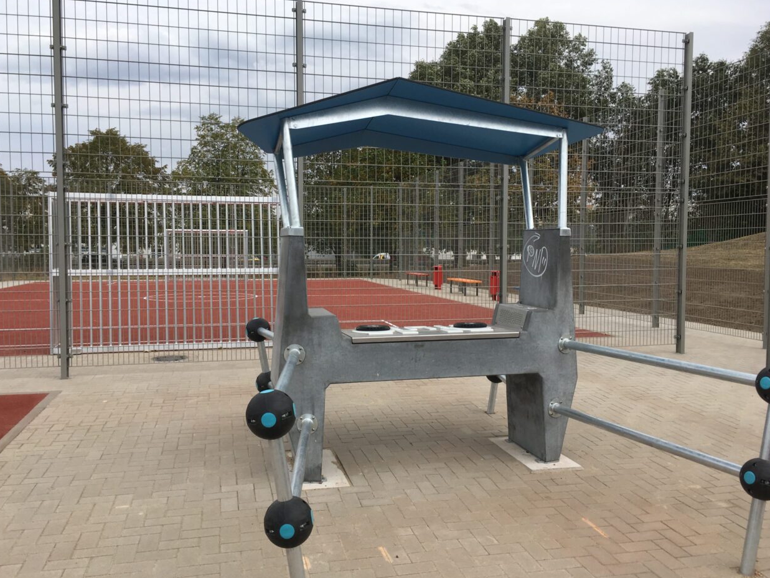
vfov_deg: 46.8
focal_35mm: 30
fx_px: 667
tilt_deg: -1.8
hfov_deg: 60.0
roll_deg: +0.3
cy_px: 285
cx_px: 381
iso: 25
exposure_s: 1/793
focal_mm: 4.15
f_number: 2.2
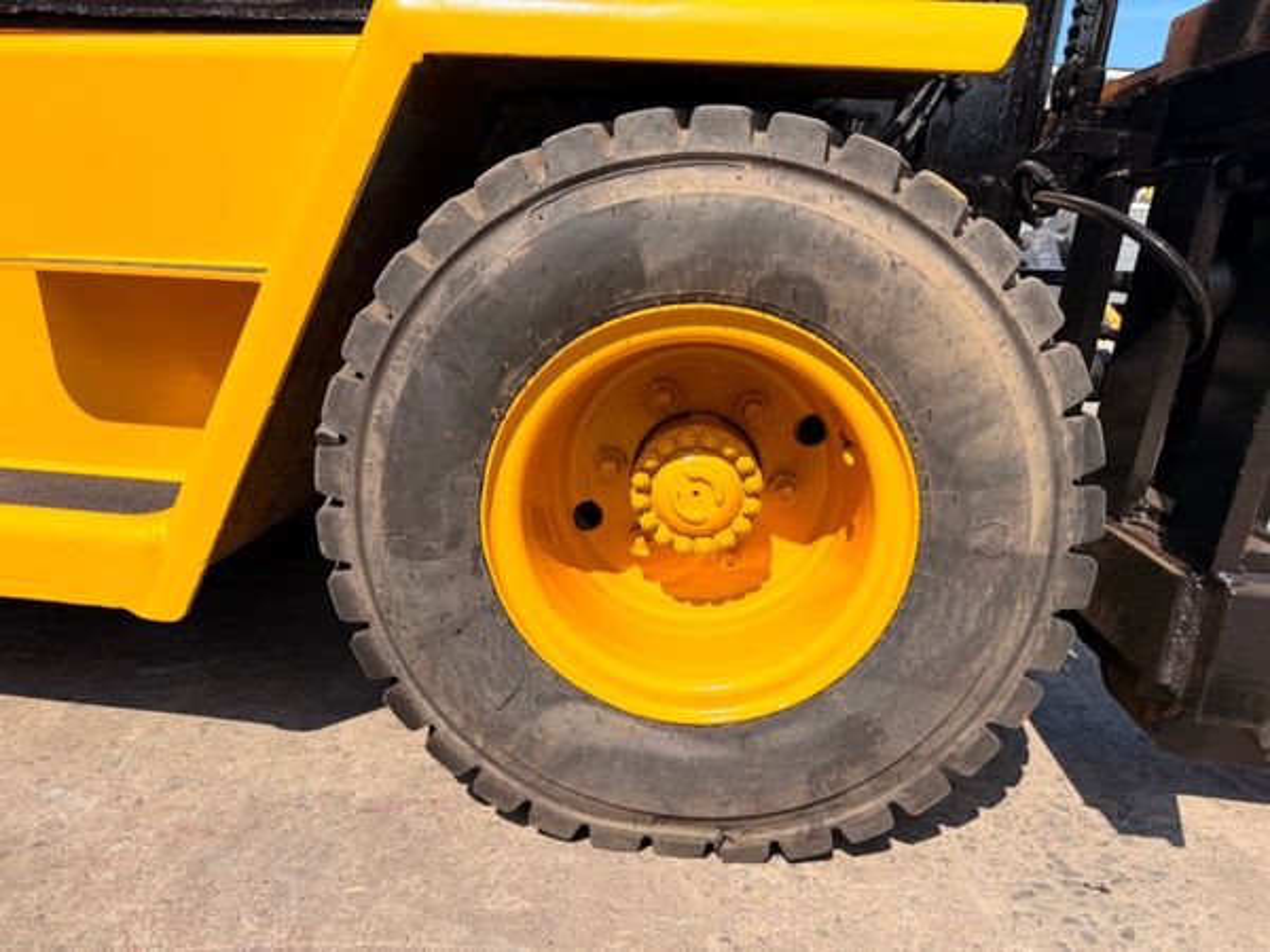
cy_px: 476
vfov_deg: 56.8
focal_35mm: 24
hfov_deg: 71.6
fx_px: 881
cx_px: 635
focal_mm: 6.76
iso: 80
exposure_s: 1/3584
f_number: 1.78
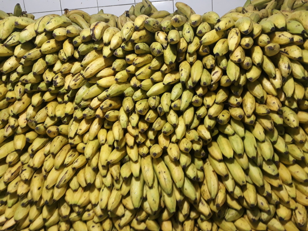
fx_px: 240
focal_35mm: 27
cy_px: 116
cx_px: 154
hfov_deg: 65.3
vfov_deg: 51.4
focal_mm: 3.6
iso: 200
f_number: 1.9
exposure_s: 1/30
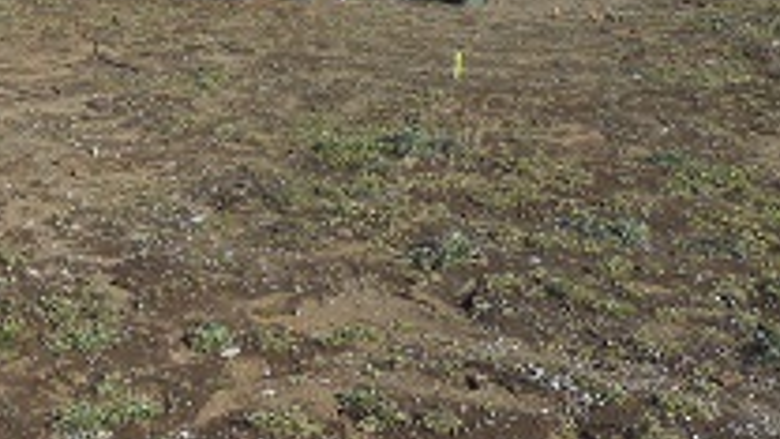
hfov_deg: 30.0
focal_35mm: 68
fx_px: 1406
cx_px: 112
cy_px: 6
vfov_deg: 17.3
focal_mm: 4.6
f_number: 3.5
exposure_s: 1/800
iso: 80
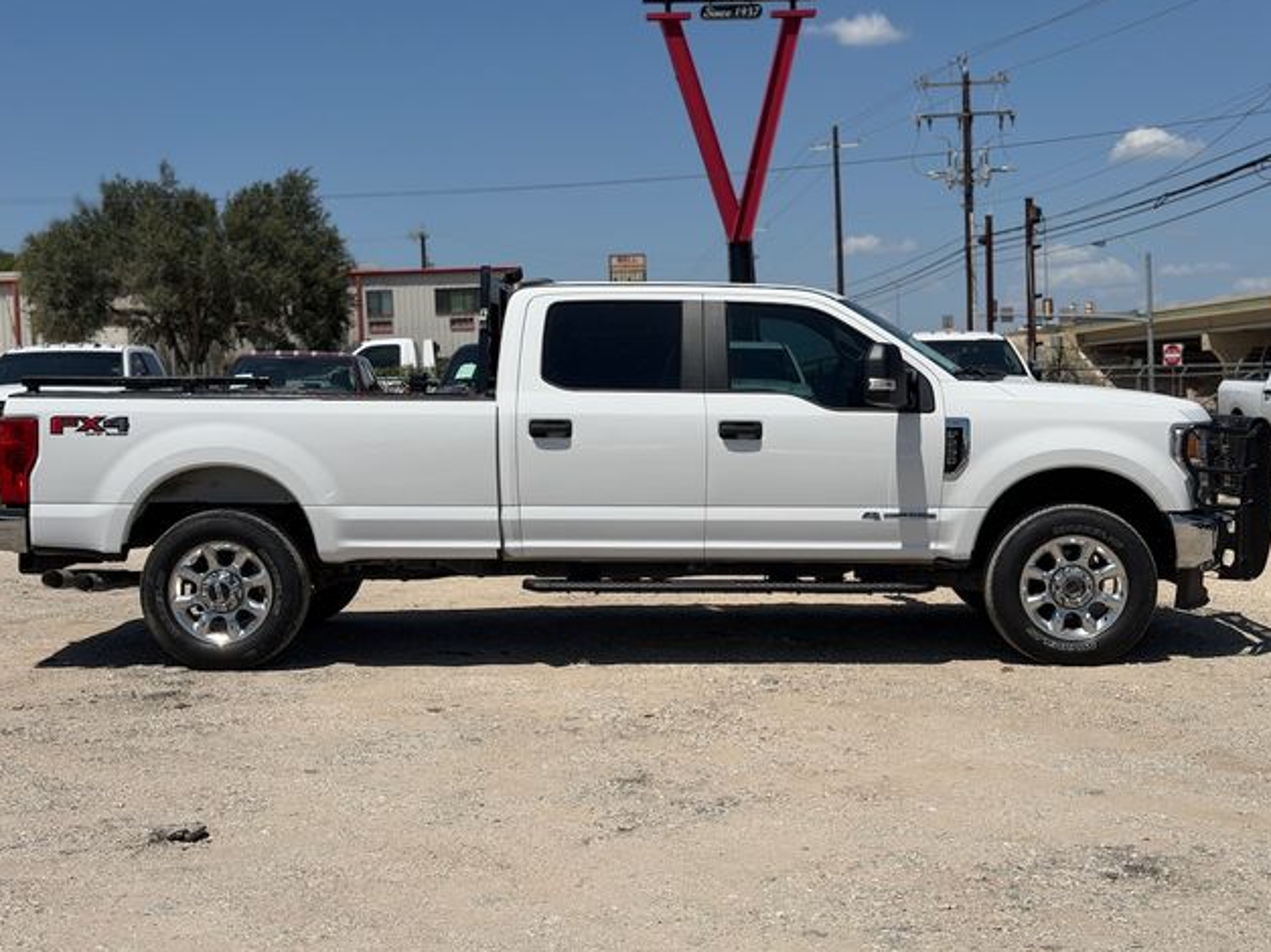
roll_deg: +2.1
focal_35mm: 49
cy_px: 472
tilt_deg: -2.0
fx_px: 1799
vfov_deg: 29.7
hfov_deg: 38.9
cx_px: 630
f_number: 1.78
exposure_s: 1/13333
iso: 80
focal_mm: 6.76
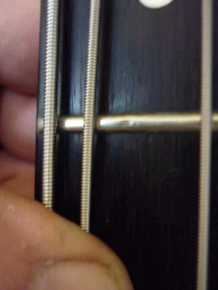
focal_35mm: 33
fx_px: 277
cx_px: 109
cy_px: 145
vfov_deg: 55.4
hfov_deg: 42.9
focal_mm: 5.5
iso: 800
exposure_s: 1/8
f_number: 2.8
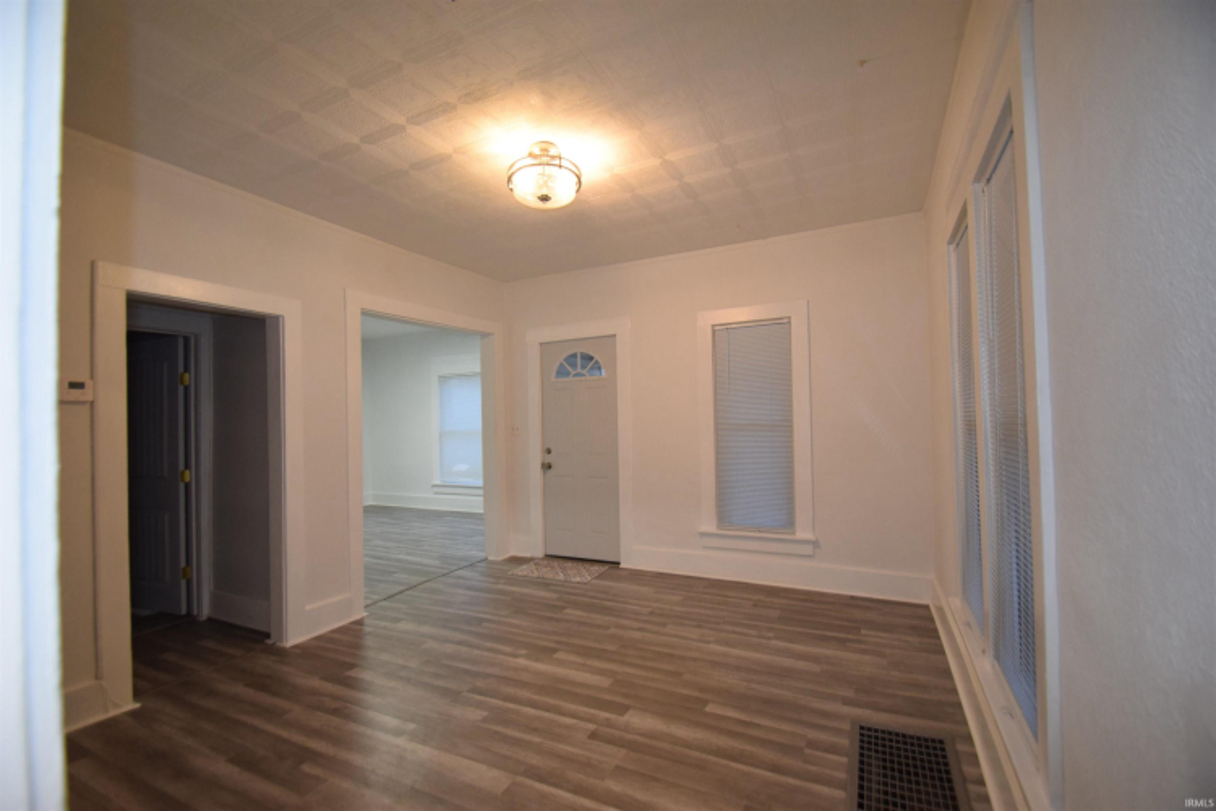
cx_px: 608
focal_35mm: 15
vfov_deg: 77.3
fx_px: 507
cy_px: 406
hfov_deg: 100.4
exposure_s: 1/80
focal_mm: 10
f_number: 4.5
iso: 800
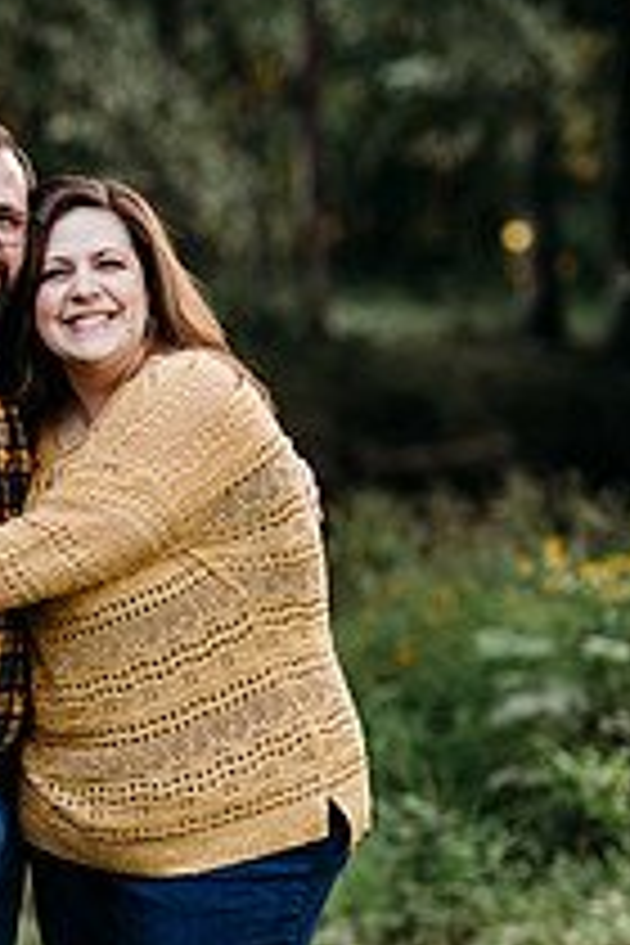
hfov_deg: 7.5
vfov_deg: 11.3
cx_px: 27
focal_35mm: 182
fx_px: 4777
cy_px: 670
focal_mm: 85
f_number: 2.2
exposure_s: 1/200
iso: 125
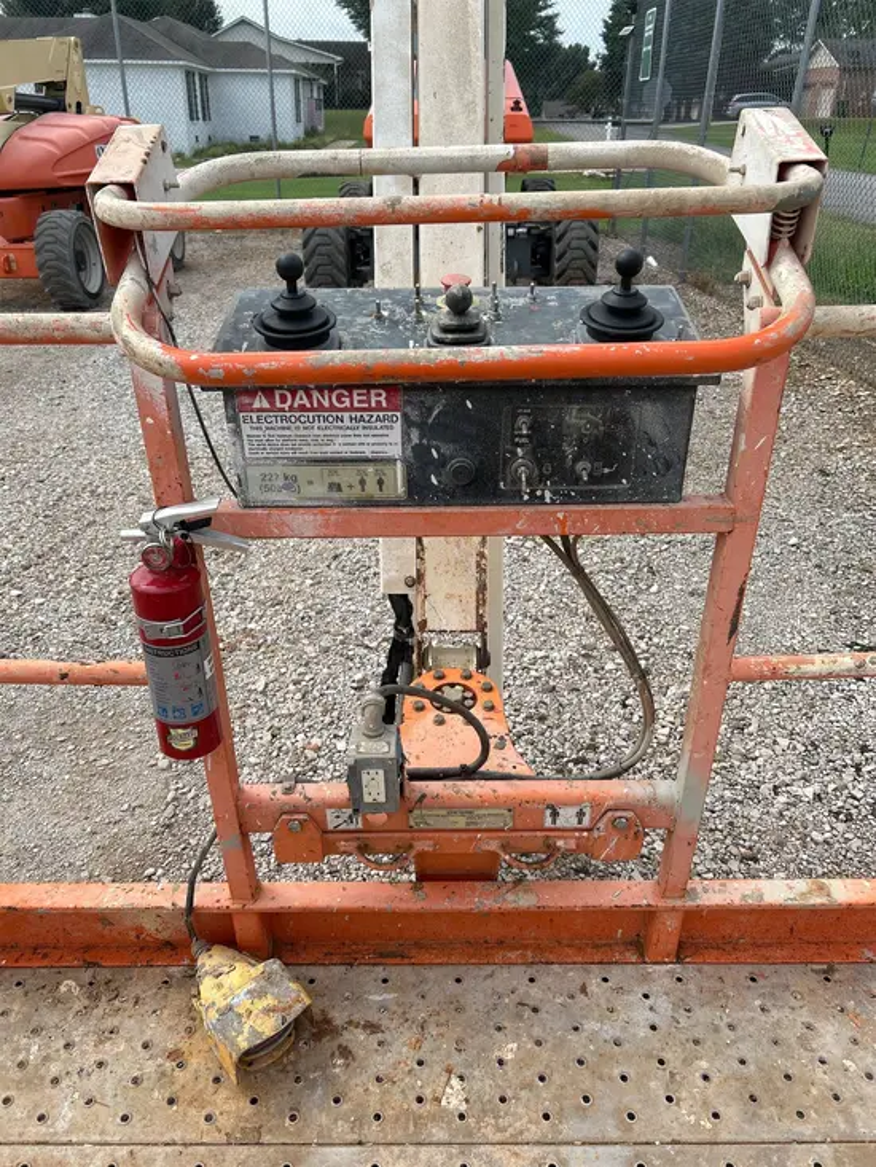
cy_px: 584
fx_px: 877
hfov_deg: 53.1
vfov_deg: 67.3
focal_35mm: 26
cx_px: 438
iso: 50
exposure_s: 1/3356
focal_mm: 5.7
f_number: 1.5
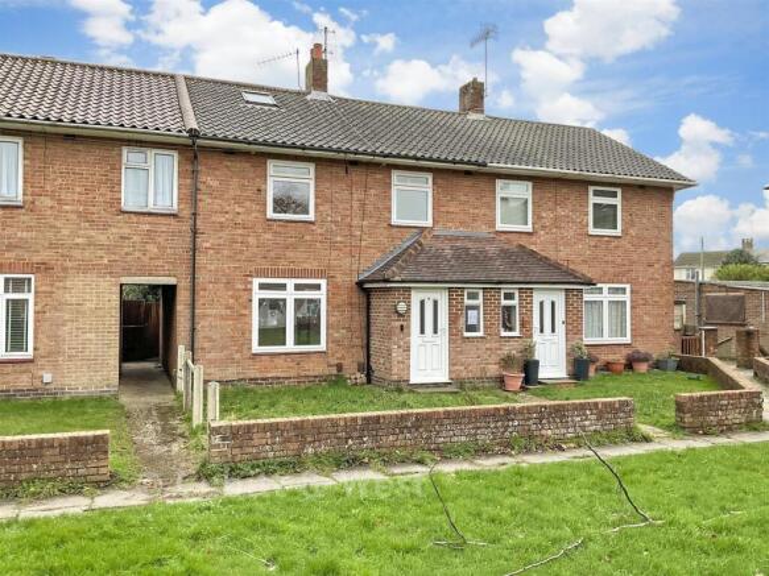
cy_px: 288
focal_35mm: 29
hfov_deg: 61.7
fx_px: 644
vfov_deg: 48.2
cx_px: 384
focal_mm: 3
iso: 64
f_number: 1.8
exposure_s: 1/80
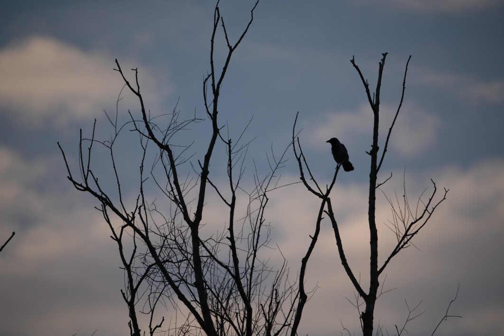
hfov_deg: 2.6
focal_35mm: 800
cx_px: 252
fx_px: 11199
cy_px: 168
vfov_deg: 1.7
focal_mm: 800
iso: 200
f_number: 8
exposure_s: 1/500
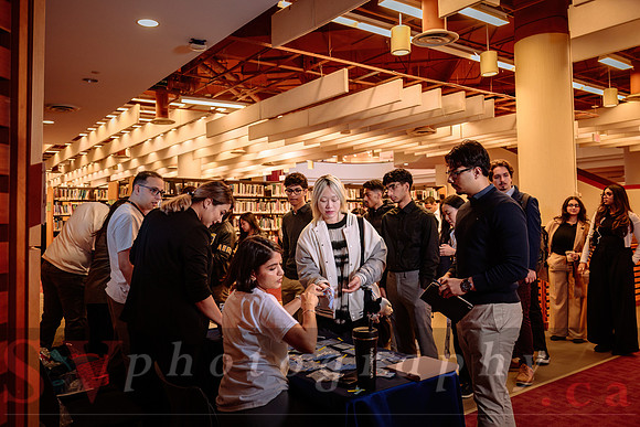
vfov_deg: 45.3
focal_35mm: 29
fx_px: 512
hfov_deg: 64.0
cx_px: 305
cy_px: 192
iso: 1000
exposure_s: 1/100
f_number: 3.5
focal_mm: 25.5
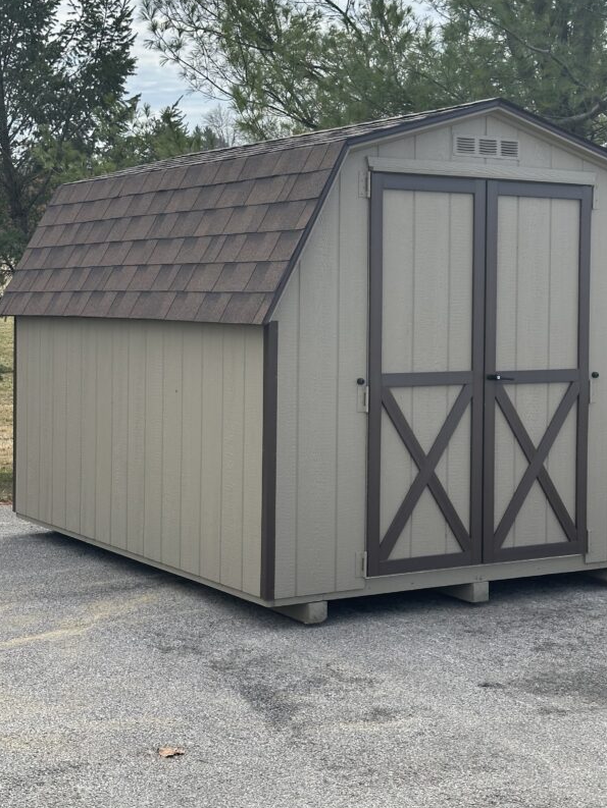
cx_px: 339
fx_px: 1449
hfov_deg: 23.6
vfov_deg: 31.1
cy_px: 346
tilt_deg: -3.6
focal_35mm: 62
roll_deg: +0.8
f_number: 1.78
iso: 64
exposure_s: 1/2532
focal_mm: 6.86
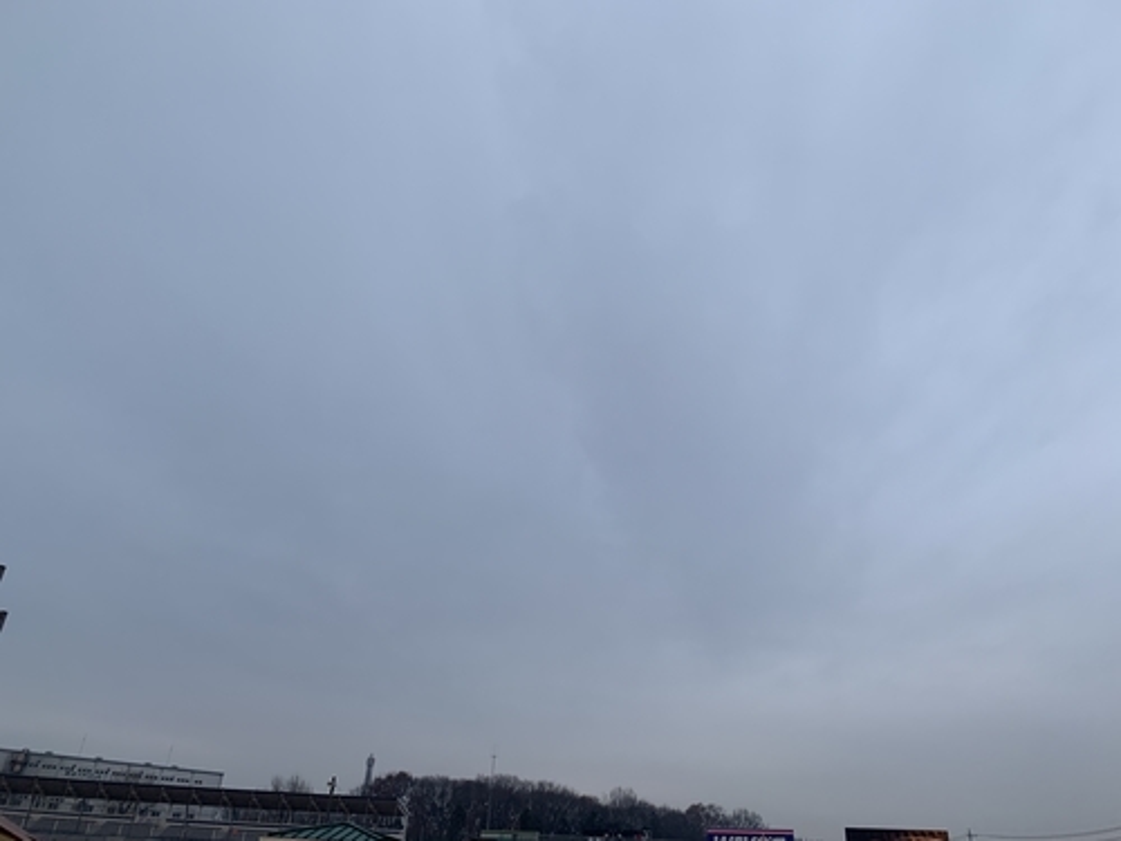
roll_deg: -4.3
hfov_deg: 67.3
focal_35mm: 26
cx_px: 560
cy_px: 420
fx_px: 842
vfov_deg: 53.1
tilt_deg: +29.8
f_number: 1.8
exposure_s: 1/100
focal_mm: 4.25
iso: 50
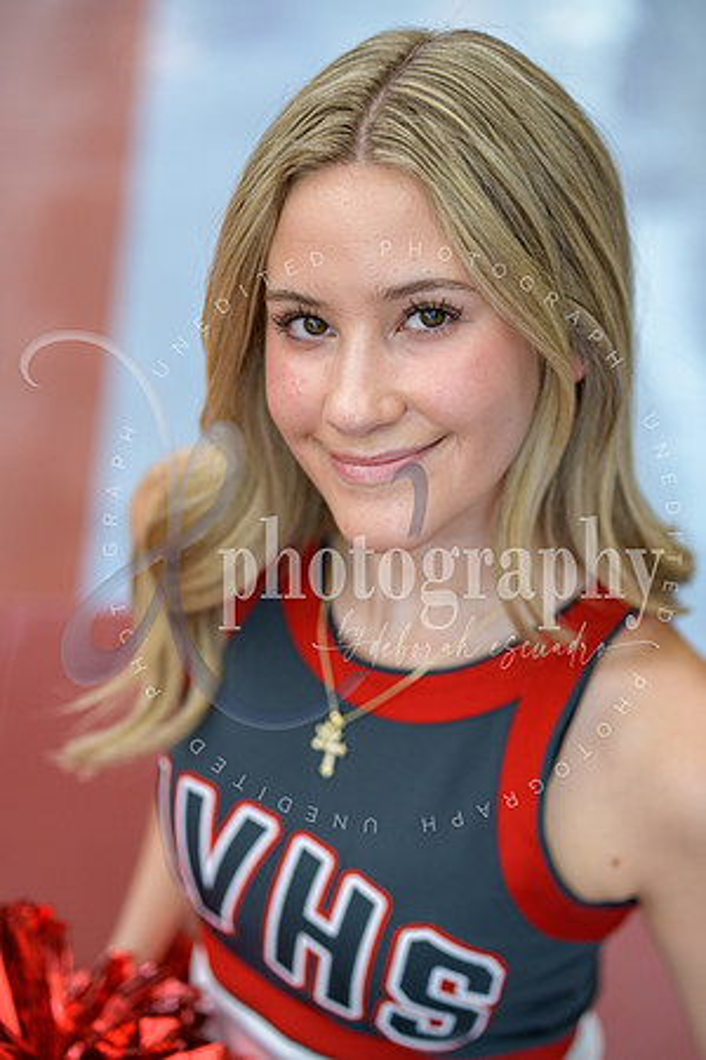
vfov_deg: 28.8
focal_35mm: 70
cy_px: 530
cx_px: 353
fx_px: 2059
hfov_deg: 19.5
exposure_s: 1/125
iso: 250
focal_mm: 70
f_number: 2.8
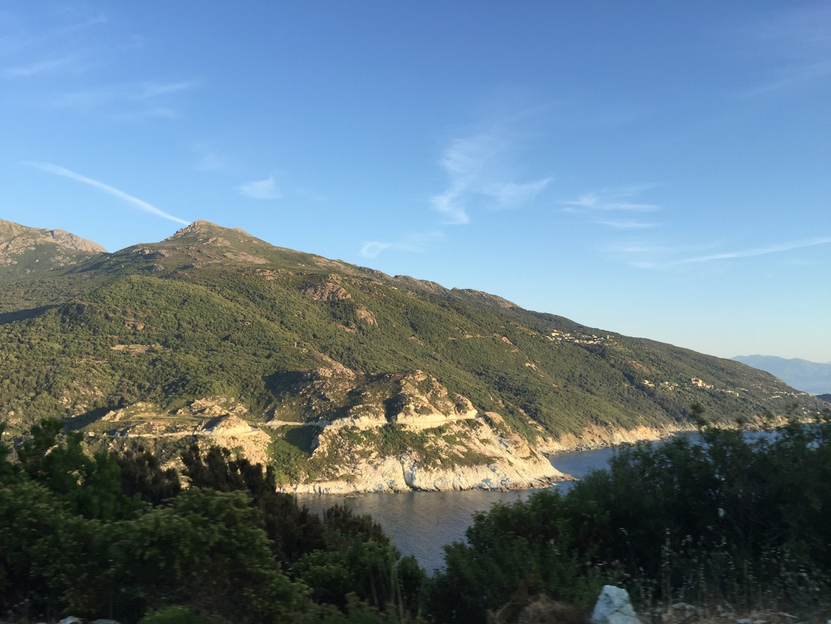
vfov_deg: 48.2
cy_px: 312
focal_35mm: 29
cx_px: 416
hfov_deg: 61.7
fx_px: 696
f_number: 2.2
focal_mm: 4.15
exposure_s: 1/648
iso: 32
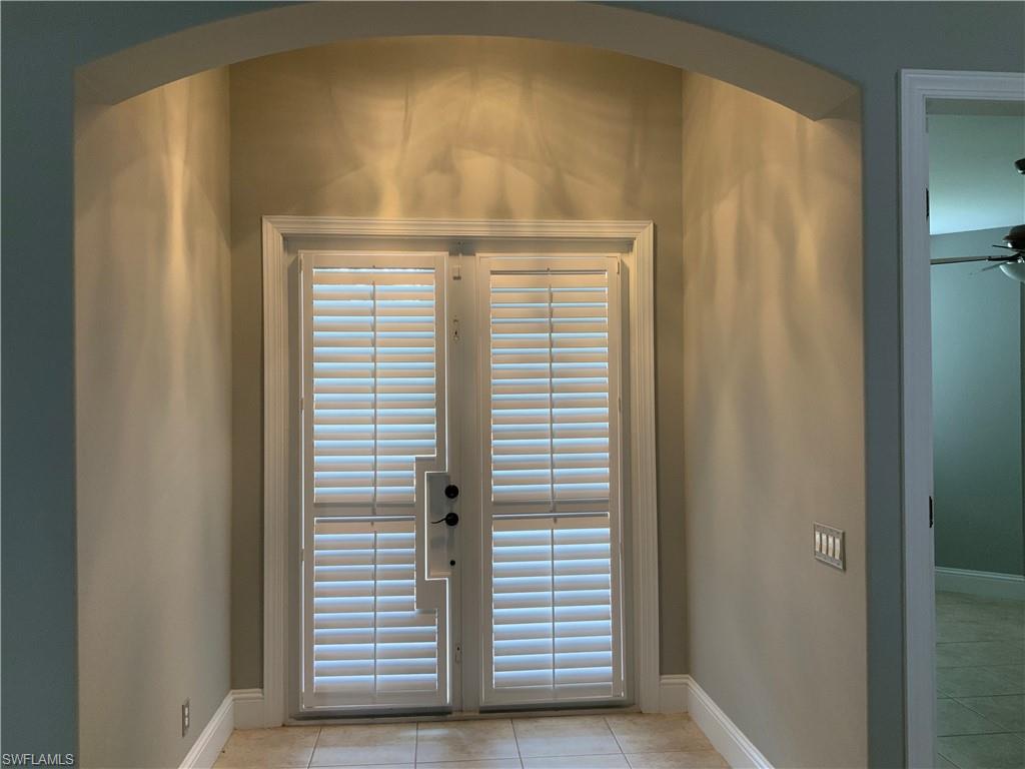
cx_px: 512
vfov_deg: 48.2
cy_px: 384
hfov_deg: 61.7
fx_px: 859
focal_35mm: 29
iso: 64
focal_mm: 3
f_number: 1.8
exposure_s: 1/60
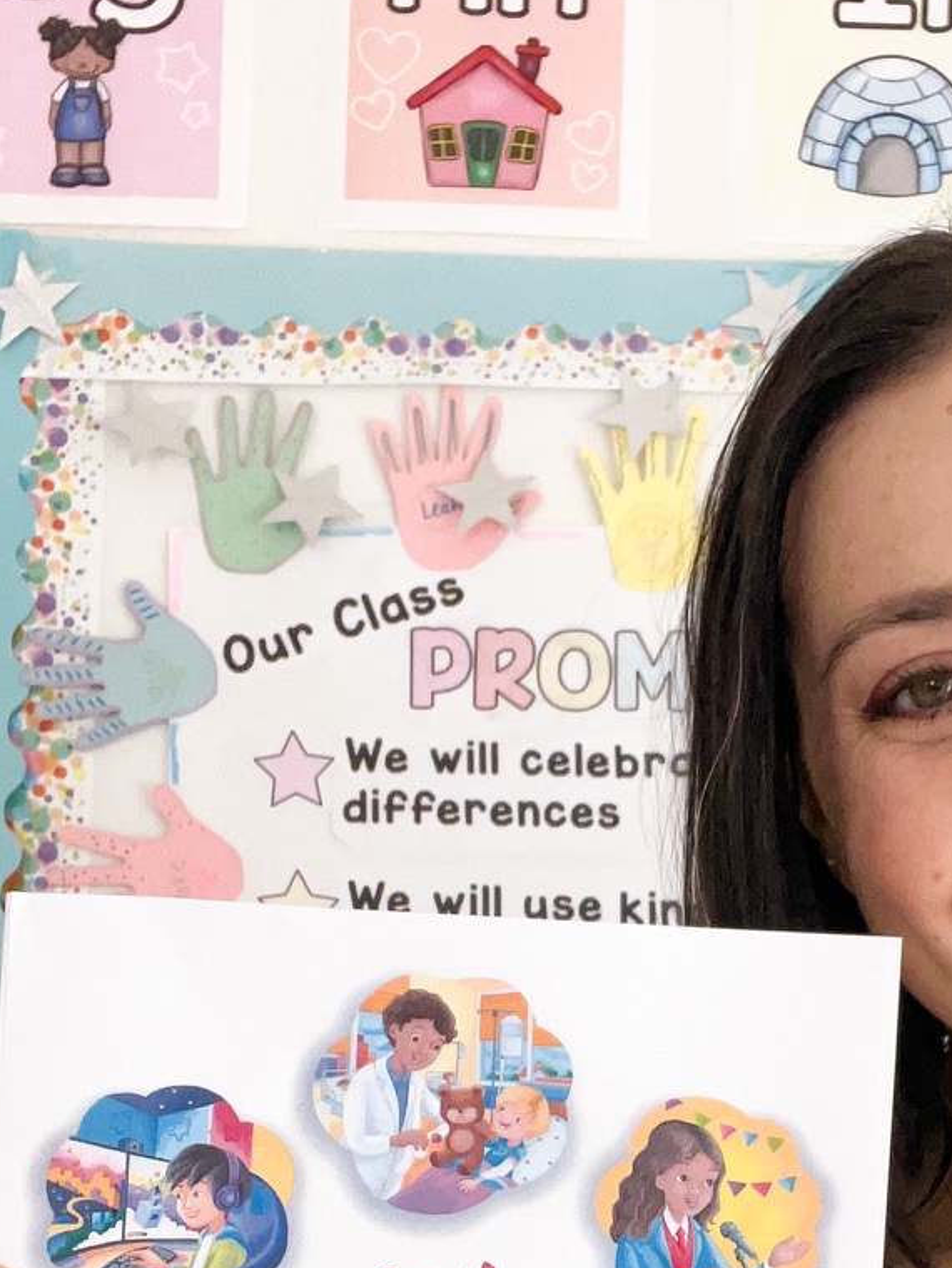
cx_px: 727
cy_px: 1186
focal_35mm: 61
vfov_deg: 30.0
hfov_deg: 23.8
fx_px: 2235
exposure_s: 1/60
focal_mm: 2.71
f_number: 2.2
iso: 200
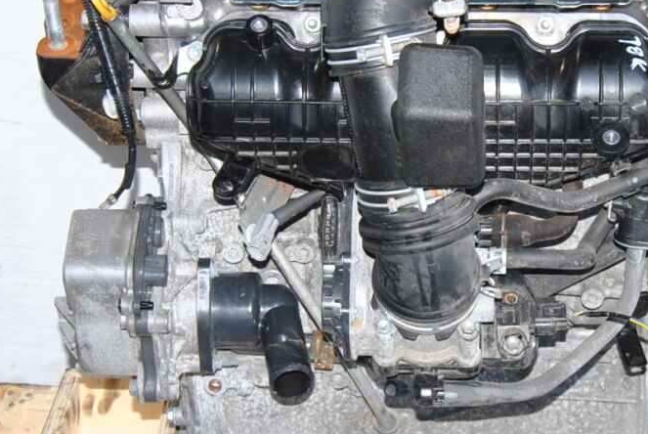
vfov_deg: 12.2
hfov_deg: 18.1
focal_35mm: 112
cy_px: 137
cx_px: 442
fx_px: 2022
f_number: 6.3
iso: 400
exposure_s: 1/200
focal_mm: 31
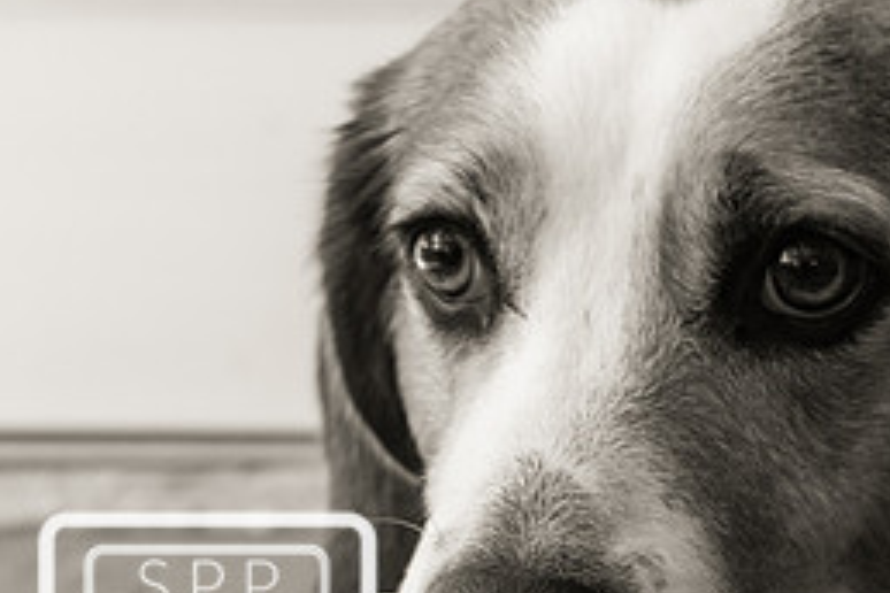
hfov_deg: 11.3
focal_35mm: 180
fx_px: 4450
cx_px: 871
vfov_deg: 7.6
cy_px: 541
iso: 400
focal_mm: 48
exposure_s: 1/125
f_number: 5.3
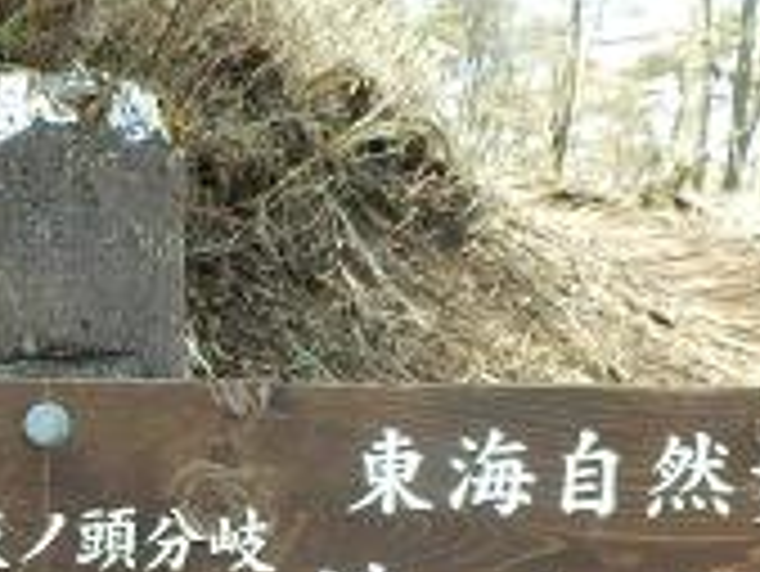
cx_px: 27
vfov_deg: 20.9
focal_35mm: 68
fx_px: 1494
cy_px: 581
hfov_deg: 27.2
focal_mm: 4.2
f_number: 3
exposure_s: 1/160
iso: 80
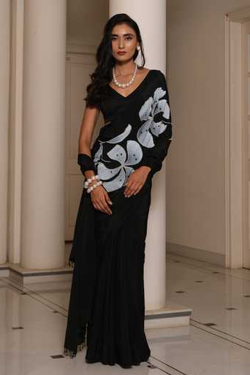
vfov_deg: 43.6
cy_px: 191
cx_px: 123
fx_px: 469
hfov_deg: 29.9
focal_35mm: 45
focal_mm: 29.2
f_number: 4
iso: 400
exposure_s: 1/50
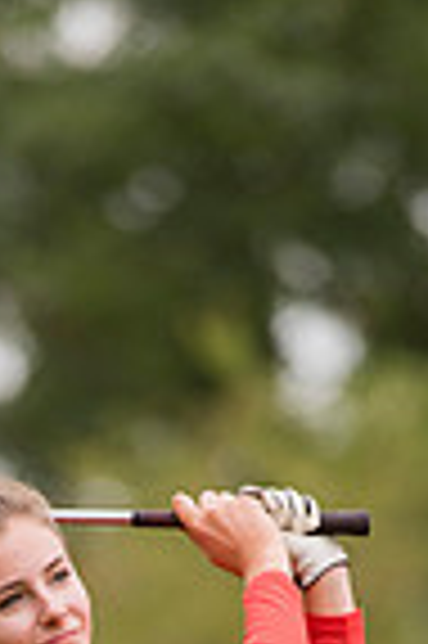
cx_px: 5
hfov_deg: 1.5
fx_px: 16856
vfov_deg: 2.2
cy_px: 991
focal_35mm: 943
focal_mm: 300
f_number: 5
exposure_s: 1/1250
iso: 400
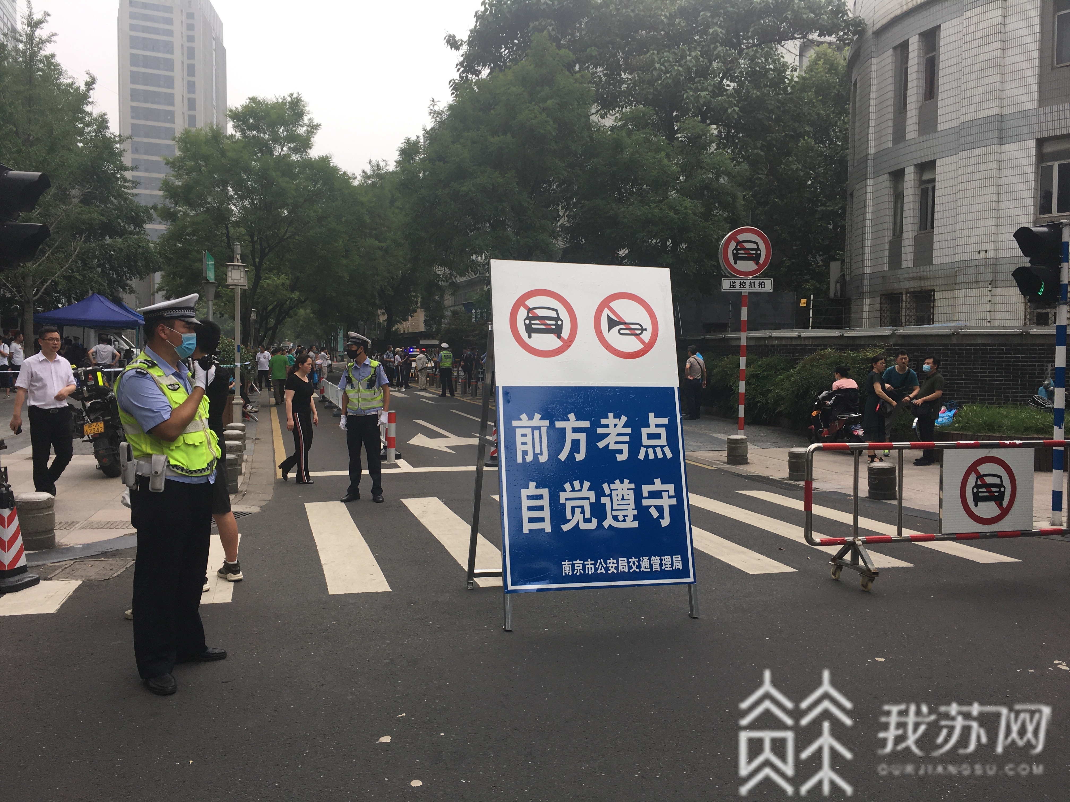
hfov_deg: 61.7
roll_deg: -0.4
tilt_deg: -0.6
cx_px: 535
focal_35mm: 29
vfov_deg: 48.2
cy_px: 401
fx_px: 896
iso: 25
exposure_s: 1/541
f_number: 2.2
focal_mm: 4.15
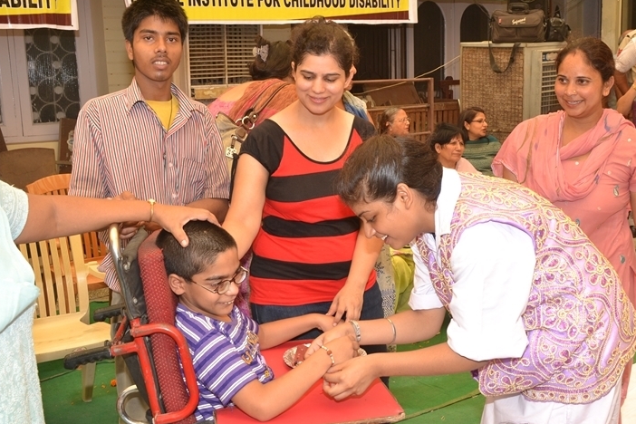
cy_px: 210
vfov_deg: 32.6
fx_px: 724
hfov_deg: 47.3
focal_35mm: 41
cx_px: 352
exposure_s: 1/125
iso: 400
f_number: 8
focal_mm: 24
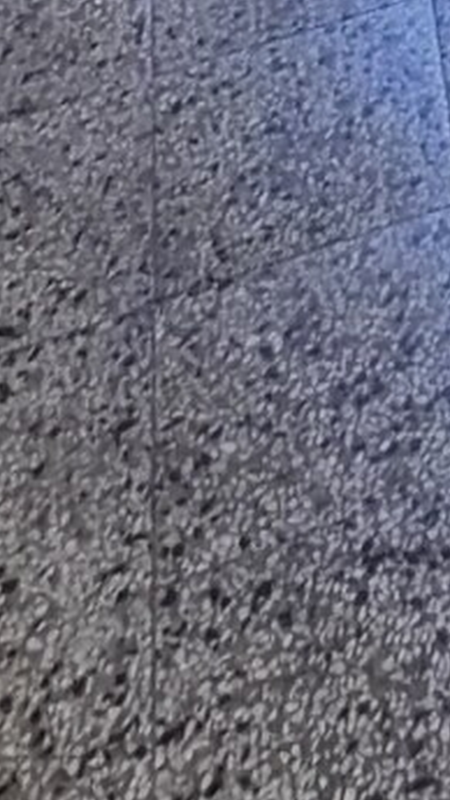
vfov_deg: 11.1
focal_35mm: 105
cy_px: -1679
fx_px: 2228
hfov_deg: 10.6
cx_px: 902
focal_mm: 2.2
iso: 320
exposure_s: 1/100
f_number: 2.2
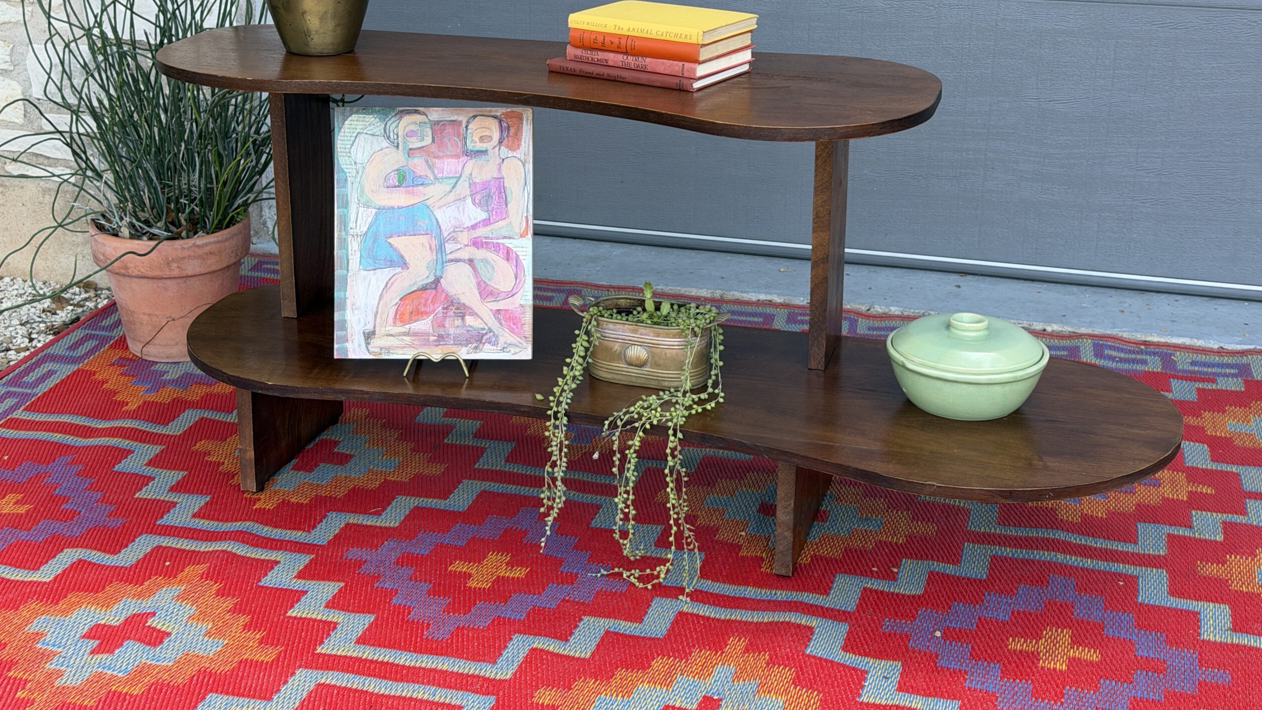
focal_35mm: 53
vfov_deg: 22.5
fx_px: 1774
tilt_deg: -14.5
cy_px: 234
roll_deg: -0.3
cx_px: 629
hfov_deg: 39.2
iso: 50
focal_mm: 6.76
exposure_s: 1/146
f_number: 1.78
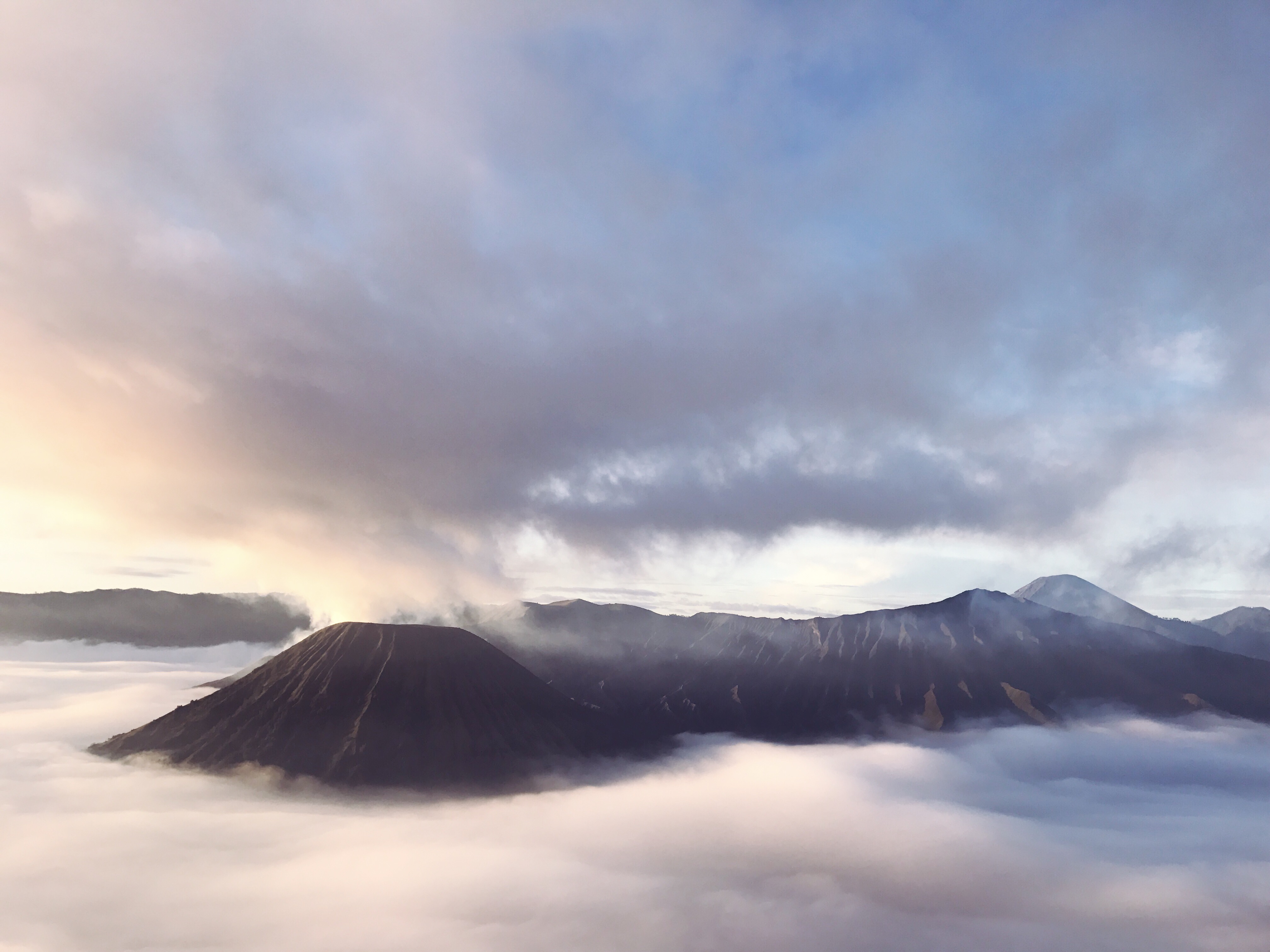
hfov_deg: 63.4
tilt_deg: +8.8
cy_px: 476
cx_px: 635
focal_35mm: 28
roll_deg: -1.2
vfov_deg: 49.7
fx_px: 1027
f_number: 1.8
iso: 20
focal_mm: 3.99
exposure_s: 1/660
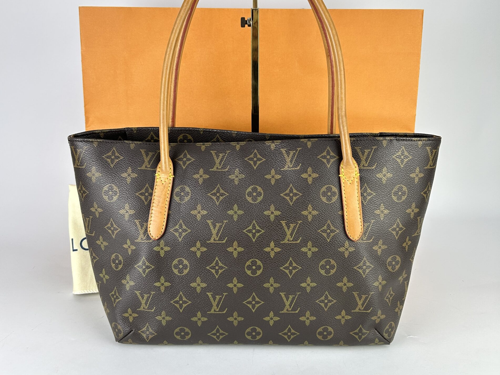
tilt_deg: -14.4
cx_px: 248
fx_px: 505
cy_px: 175
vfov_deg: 40.7
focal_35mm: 35
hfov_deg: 52.6
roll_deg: -1.2
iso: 32
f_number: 1.5
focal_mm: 5.7
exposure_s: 1/121
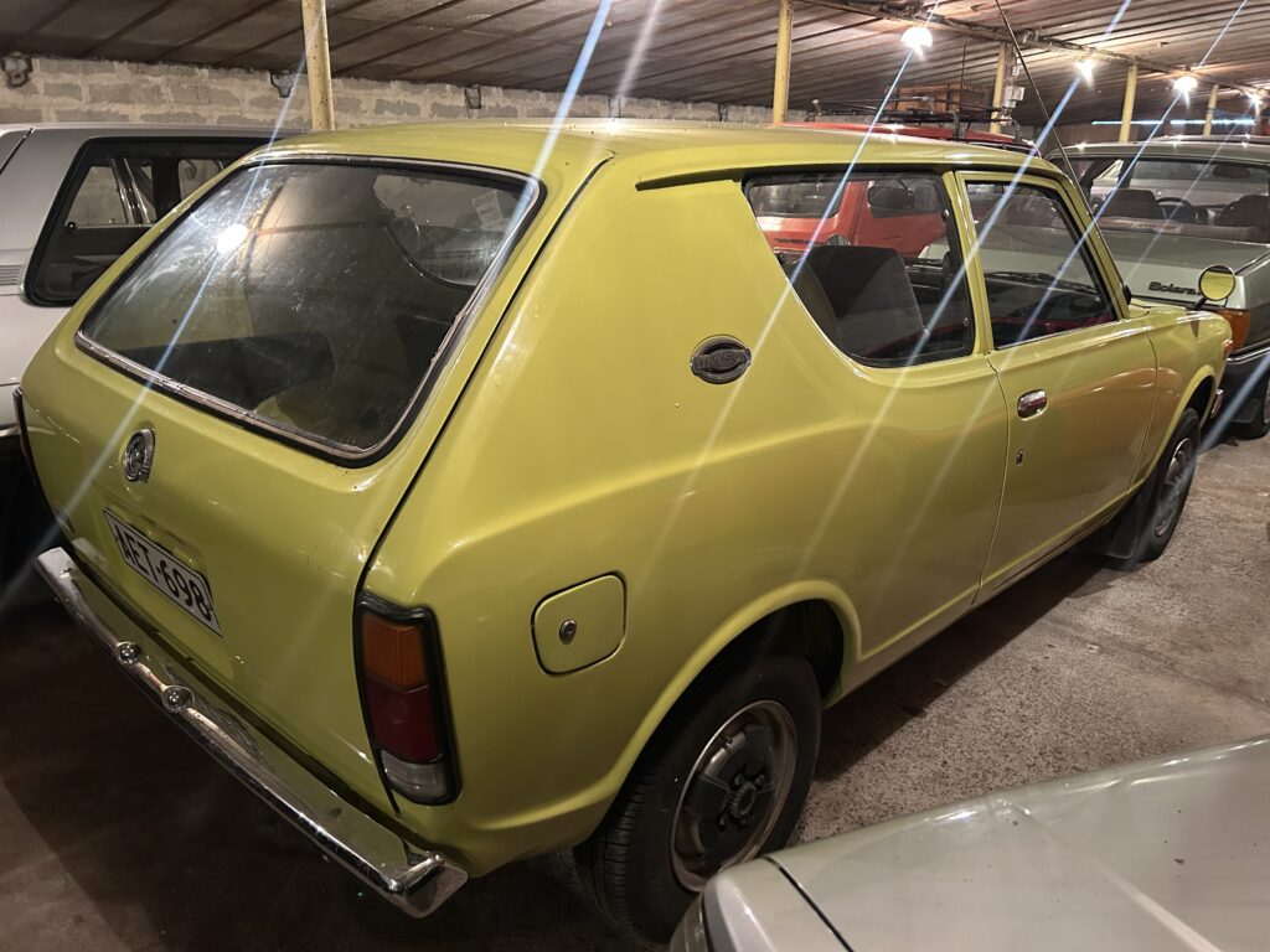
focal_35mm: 26
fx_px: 954
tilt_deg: -18.3
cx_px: 635
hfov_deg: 67.3
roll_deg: -0.3
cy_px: 476
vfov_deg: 53.1
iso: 500
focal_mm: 5.7
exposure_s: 1/33
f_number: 1.5
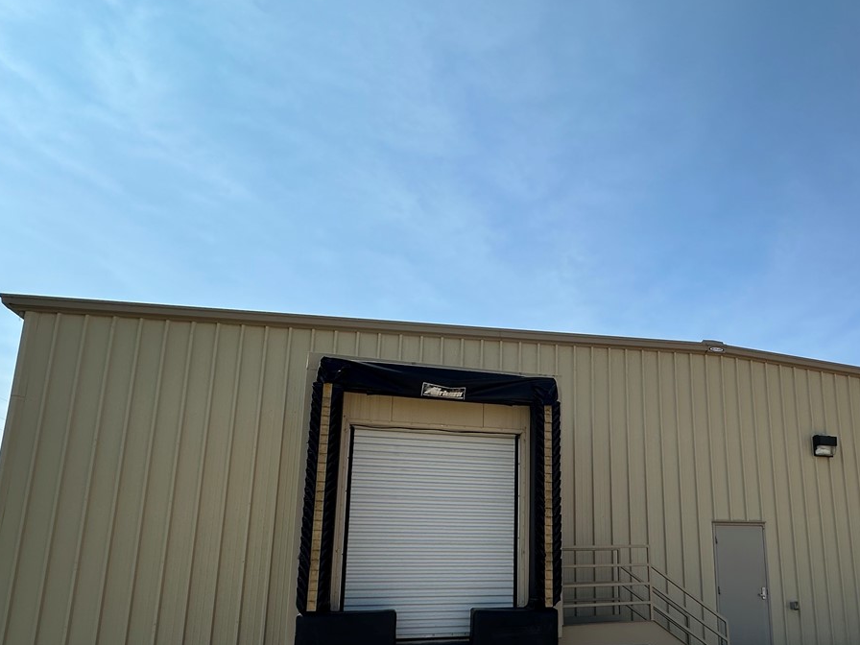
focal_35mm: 25
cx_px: 573
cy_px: 448
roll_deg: +1.0
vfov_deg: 53.4
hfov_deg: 67.5
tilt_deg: +11.6
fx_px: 621
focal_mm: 2.22
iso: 50
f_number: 2.2
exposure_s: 1/2304
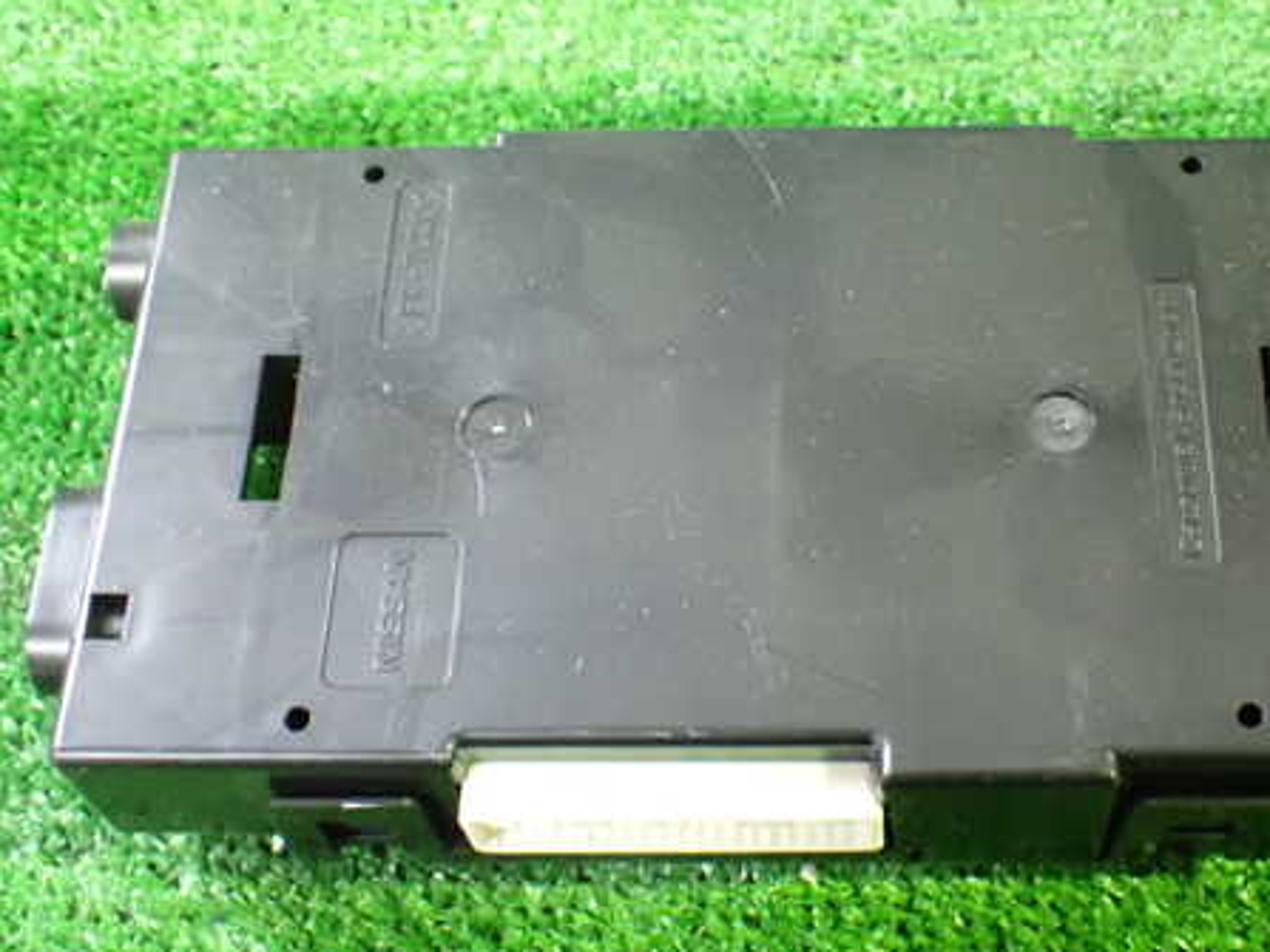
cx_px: 804
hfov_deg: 37.2
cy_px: 497
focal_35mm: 51
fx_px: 1871
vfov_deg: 28.5
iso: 1600
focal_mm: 6.83
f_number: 2.7
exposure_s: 1/40
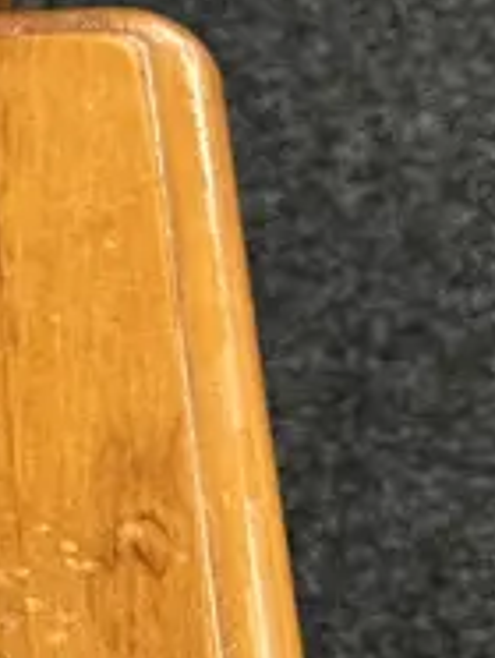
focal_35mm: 132
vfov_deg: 14.7
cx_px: -668
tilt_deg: -56.7
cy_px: 665
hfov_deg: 10.0
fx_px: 2511
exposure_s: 1/50
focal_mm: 6.86
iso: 200
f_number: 1.78
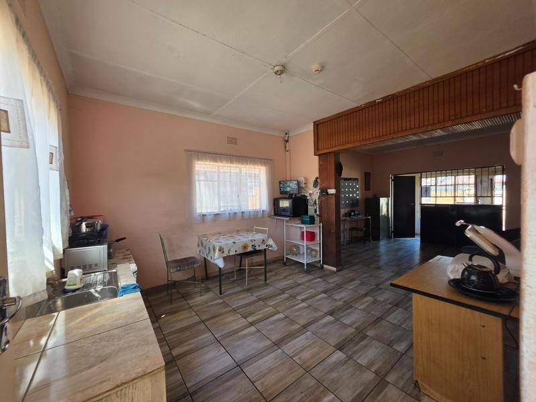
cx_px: 268
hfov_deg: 106.2
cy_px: 201
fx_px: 201
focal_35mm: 13
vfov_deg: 89.9
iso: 50
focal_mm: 2.2
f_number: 1.9
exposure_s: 1/100
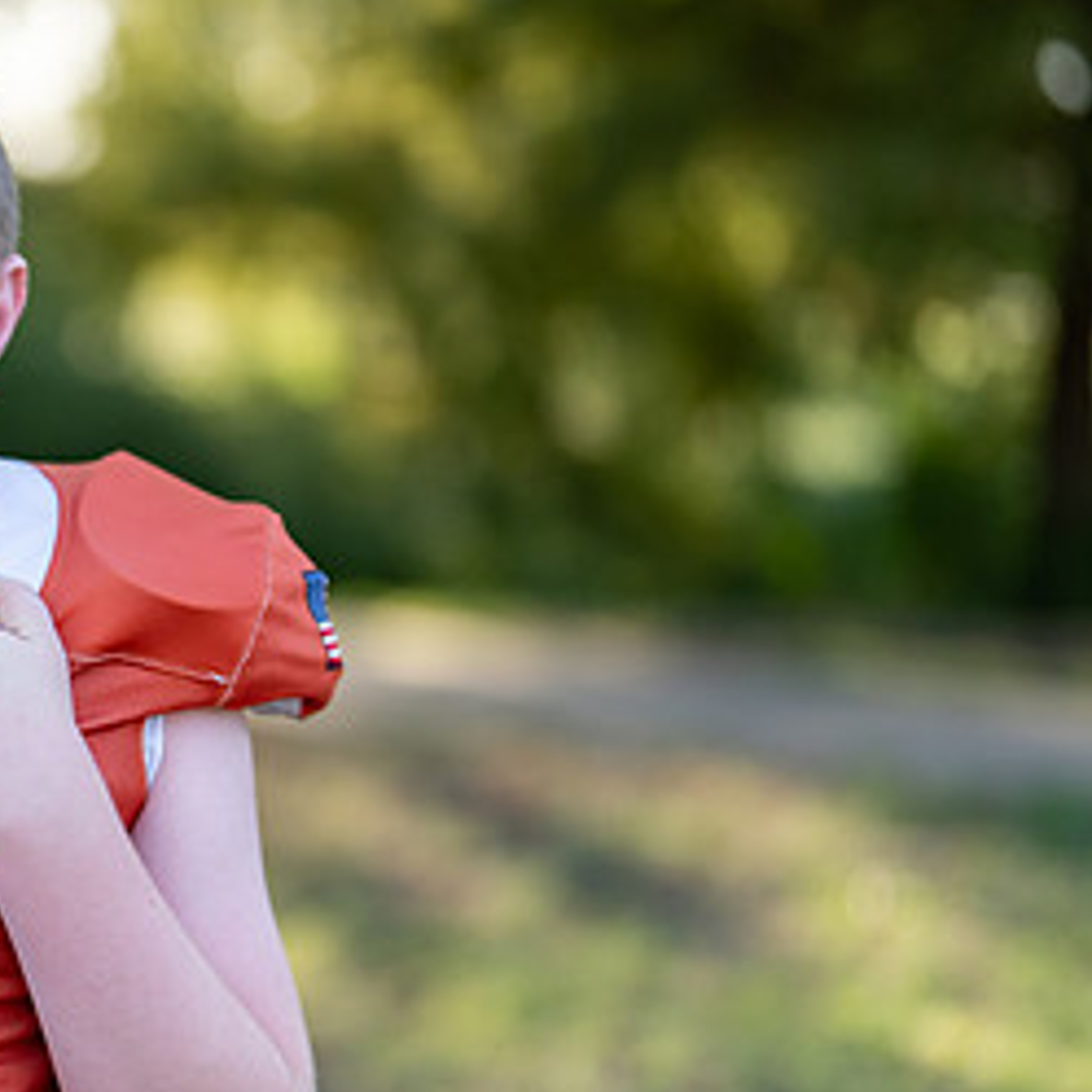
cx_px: -162
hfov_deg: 15.9
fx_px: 3783
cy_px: 689
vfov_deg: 16.4
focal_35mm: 106
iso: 100
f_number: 1.2
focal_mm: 50
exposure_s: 1/1250
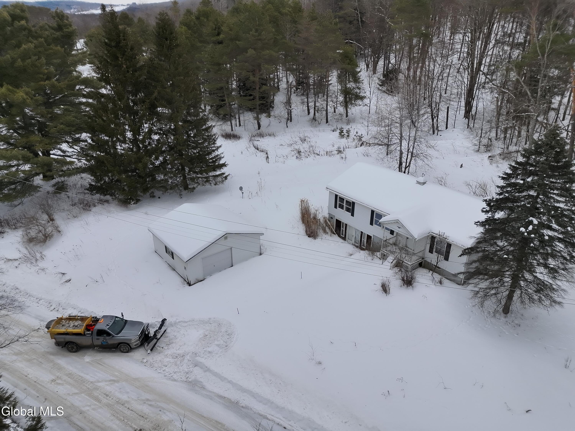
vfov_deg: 56.8
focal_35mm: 24
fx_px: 399
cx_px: 288
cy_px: 216
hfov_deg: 71.6
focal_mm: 6.72
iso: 190
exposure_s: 1/2000
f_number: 1.7
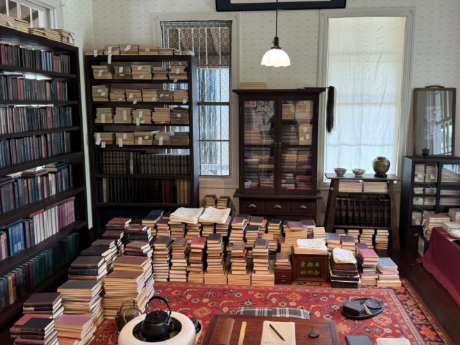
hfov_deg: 61.5
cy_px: 155
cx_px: 249
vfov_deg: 48.2
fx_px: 386
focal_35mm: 29
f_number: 1.78
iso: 160
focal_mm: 6.76
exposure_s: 1/50
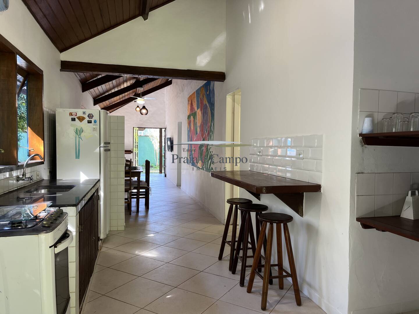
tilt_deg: -1.9
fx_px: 315
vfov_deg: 53.1
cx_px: 210
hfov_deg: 67.3
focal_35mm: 26
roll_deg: -0.1
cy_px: 157
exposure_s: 1/60
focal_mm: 5.1
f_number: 1.6
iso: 64
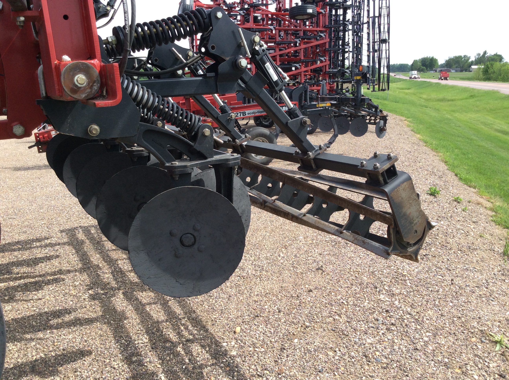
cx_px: 254
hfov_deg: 56.9
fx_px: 470
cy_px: 190
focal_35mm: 32
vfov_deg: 44.1
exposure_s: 1/724
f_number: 2.4
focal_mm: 3.3
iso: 32
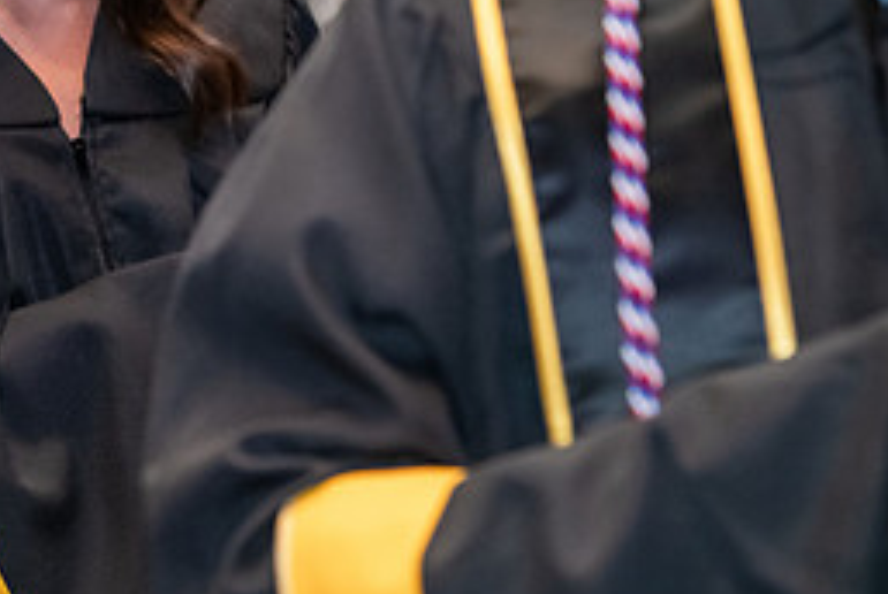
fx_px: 7235
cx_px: 155
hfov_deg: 7.0
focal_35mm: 293
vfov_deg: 4.7
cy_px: -50
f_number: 3.2
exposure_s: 1/200
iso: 3200
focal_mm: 130
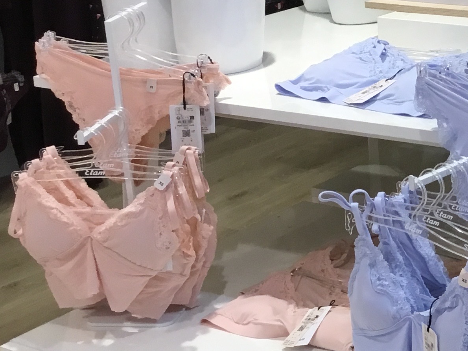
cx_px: 586
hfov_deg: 21.2
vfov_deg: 17.2
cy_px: 69
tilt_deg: -13.8
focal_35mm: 85
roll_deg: +0.9
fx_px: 1149
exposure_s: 1/33
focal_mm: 3.3
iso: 40
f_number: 2.4
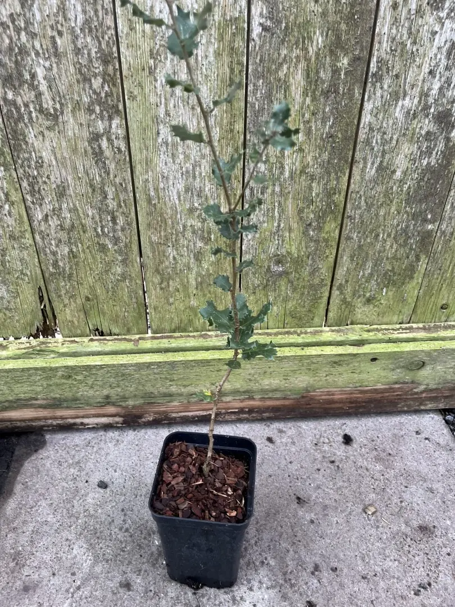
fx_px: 456
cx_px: 228
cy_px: 304
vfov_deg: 67.3
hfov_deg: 53.1
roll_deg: -0.3
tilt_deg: -34.0
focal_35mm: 26
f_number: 1.6
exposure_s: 1/122
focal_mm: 5.1
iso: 80
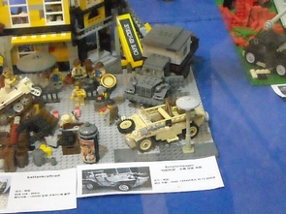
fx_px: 628
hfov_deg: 25.7
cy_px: 110
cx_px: 146
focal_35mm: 76
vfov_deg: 19.4
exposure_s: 1/80
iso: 800
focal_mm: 5.7
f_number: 2.8
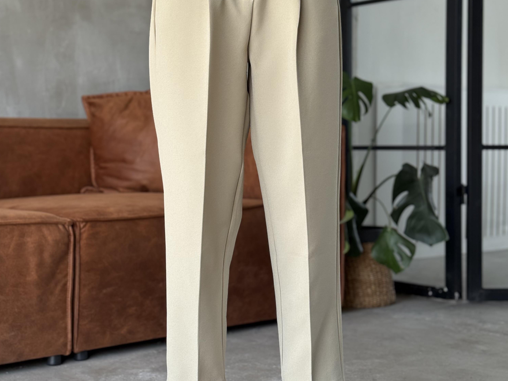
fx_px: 954
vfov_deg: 22.6
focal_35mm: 65
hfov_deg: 29.8
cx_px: 256
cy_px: 159
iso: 100
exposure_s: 1/68
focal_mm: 6.76
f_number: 1.78
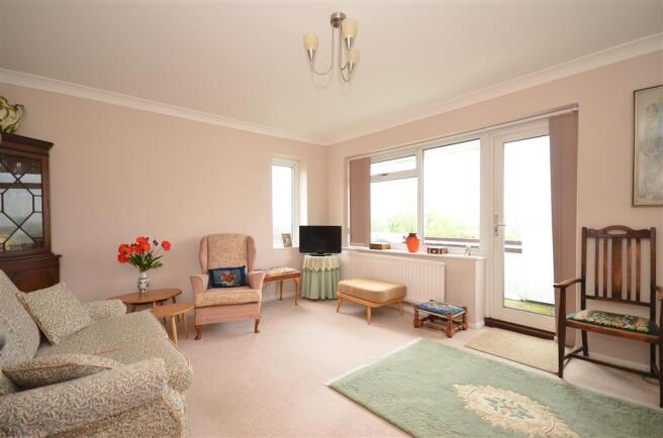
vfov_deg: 71.8
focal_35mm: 16
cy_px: 219
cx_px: 332
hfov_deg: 95.1
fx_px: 303
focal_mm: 11
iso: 200
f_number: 5
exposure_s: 1/40
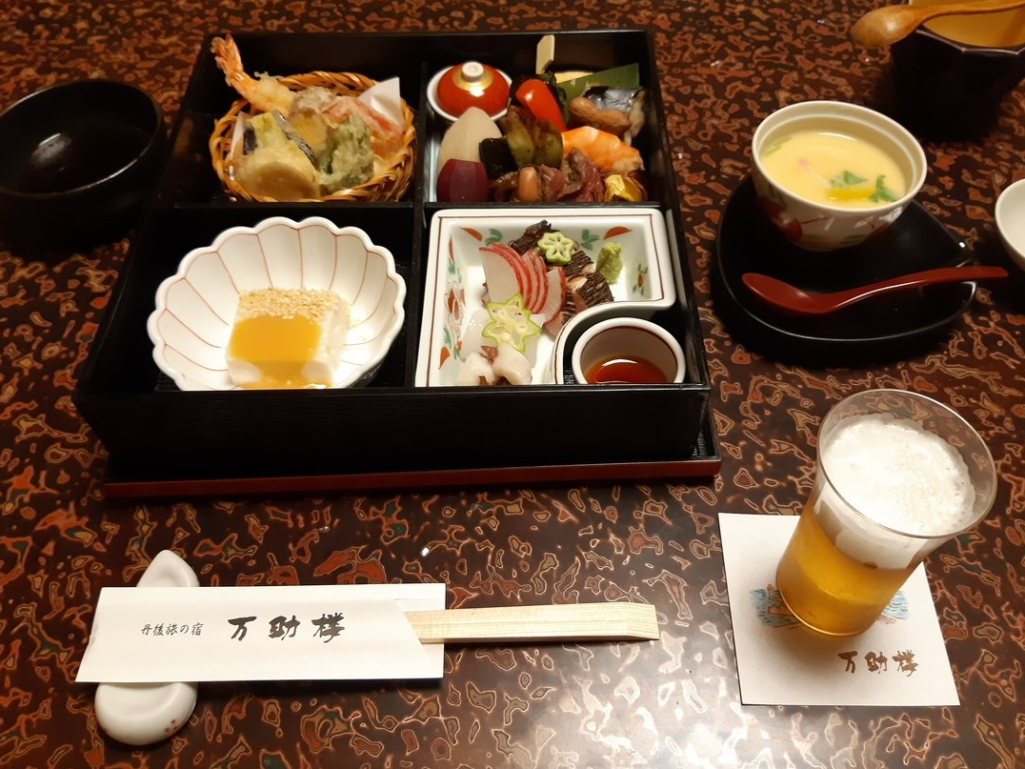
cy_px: 345
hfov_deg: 61.6
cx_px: 532
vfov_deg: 48.2
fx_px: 859
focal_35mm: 29
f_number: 1.7
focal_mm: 3.93
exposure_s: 1/24
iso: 250
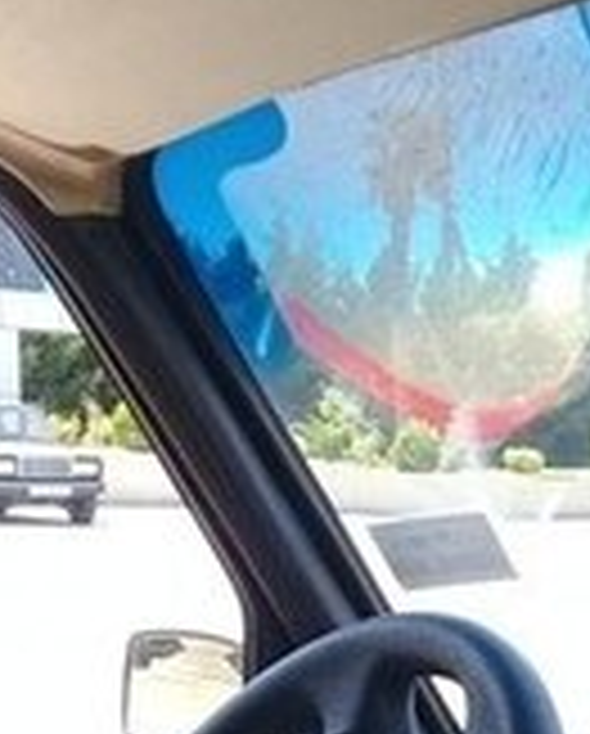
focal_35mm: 92
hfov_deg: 16.0
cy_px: 941
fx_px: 2002
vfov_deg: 19.3
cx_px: 748
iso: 50
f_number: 2.2
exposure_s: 1/185
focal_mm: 3.3
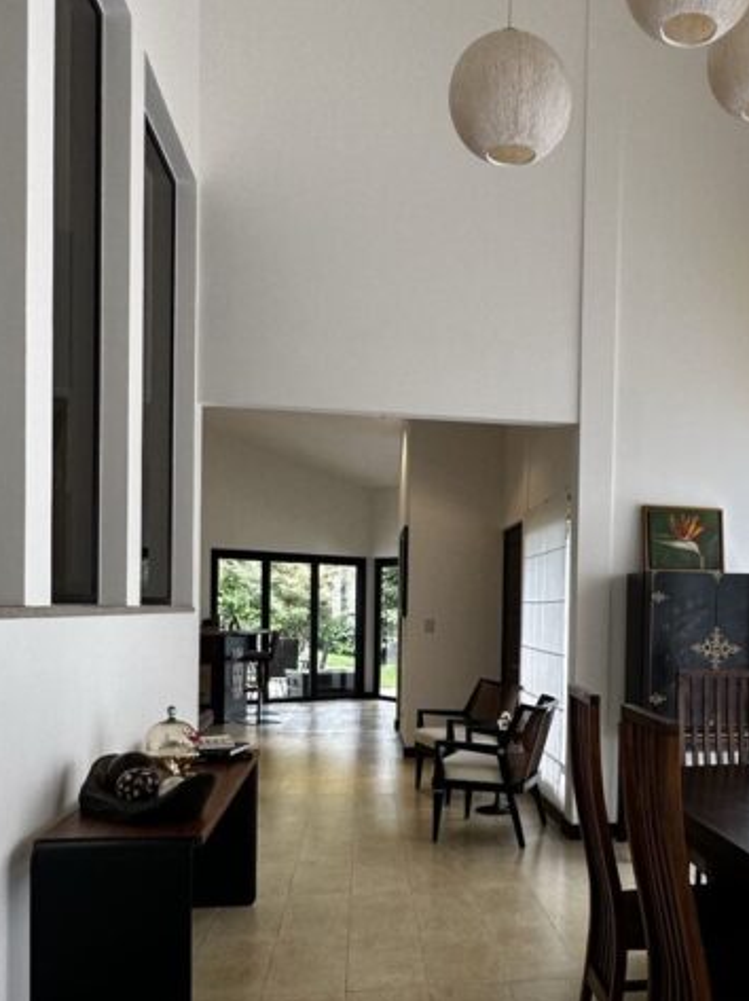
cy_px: 633
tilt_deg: -0.3
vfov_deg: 56.1
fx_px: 924
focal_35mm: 32
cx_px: 542
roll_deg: -2.2
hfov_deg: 43.0
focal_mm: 2.2
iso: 125
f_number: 2.2
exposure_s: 1/120
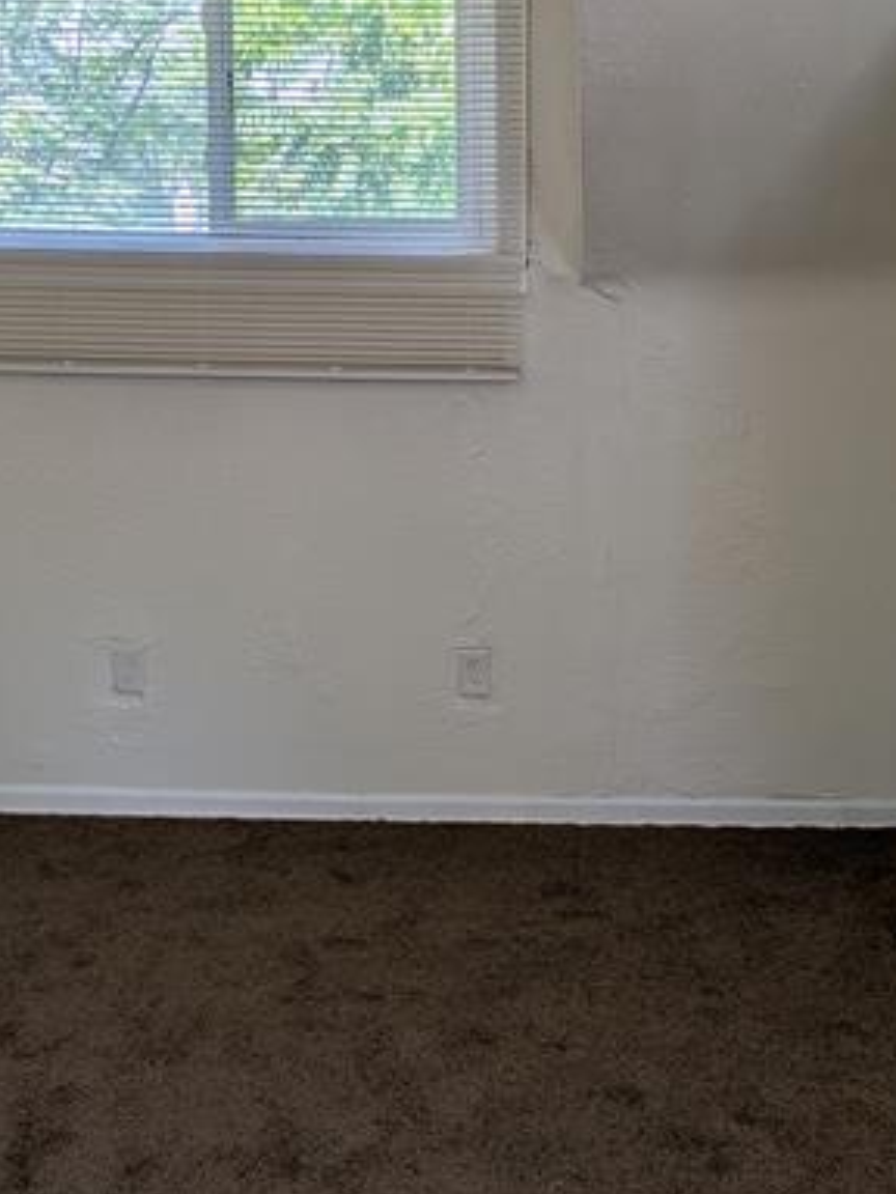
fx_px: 1726
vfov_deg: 38.1
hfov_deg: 28.9
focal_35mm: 50
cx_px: 591
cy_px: 535
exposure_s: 1/212
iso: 48
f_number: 1.89
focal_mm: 5.43
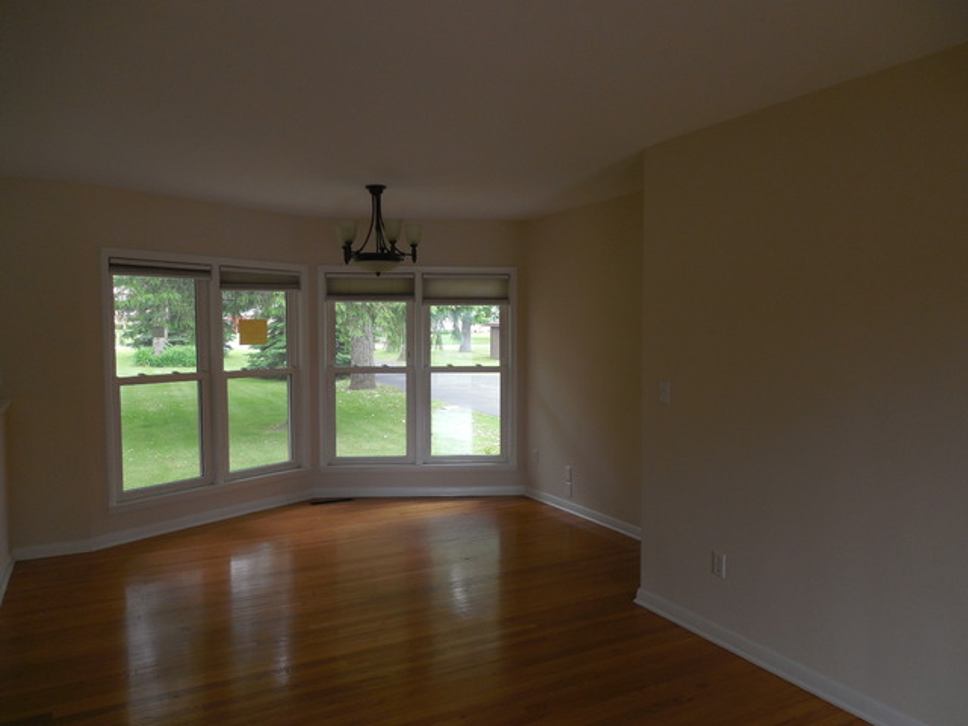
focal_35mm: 25
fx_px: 699
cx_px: 484
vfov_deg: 54.9
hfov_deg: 69.4
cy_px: 363
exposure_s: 1/50
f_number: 3.3
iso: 125
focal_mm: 4.5
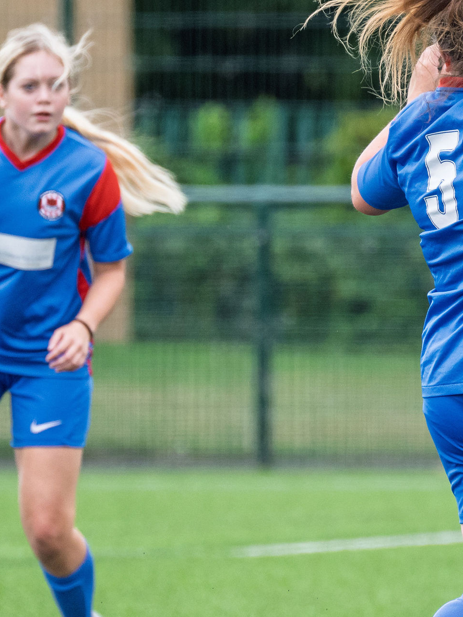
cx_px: 440
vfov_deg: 1.8
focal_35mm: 1087
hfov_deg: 1.4
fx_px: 19379
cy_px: 235
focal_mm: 340
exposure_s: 1/1600
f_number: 5.3
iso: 1000
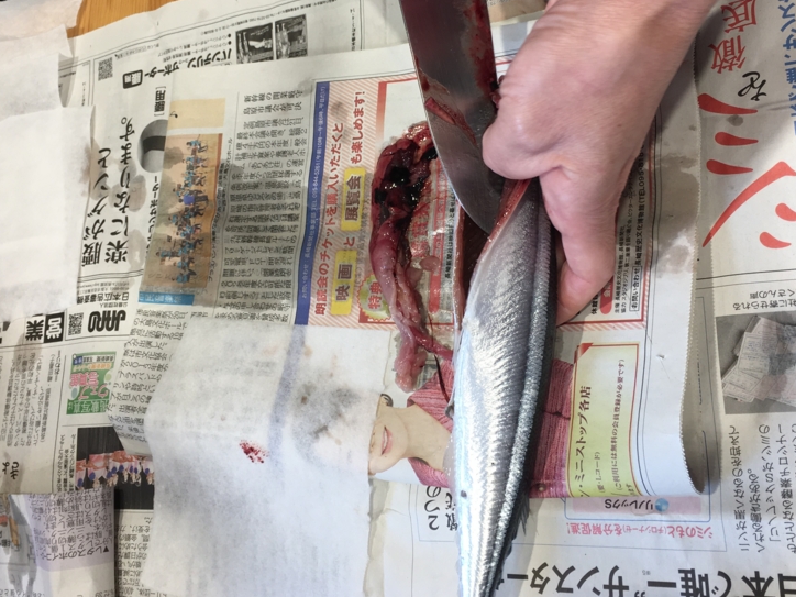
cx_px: 397
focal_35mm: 41
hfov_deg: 45.8
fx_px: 943
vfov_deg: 34.8
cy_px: 200
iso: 32
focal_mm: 4.15
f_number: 2.2
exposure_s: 1/60
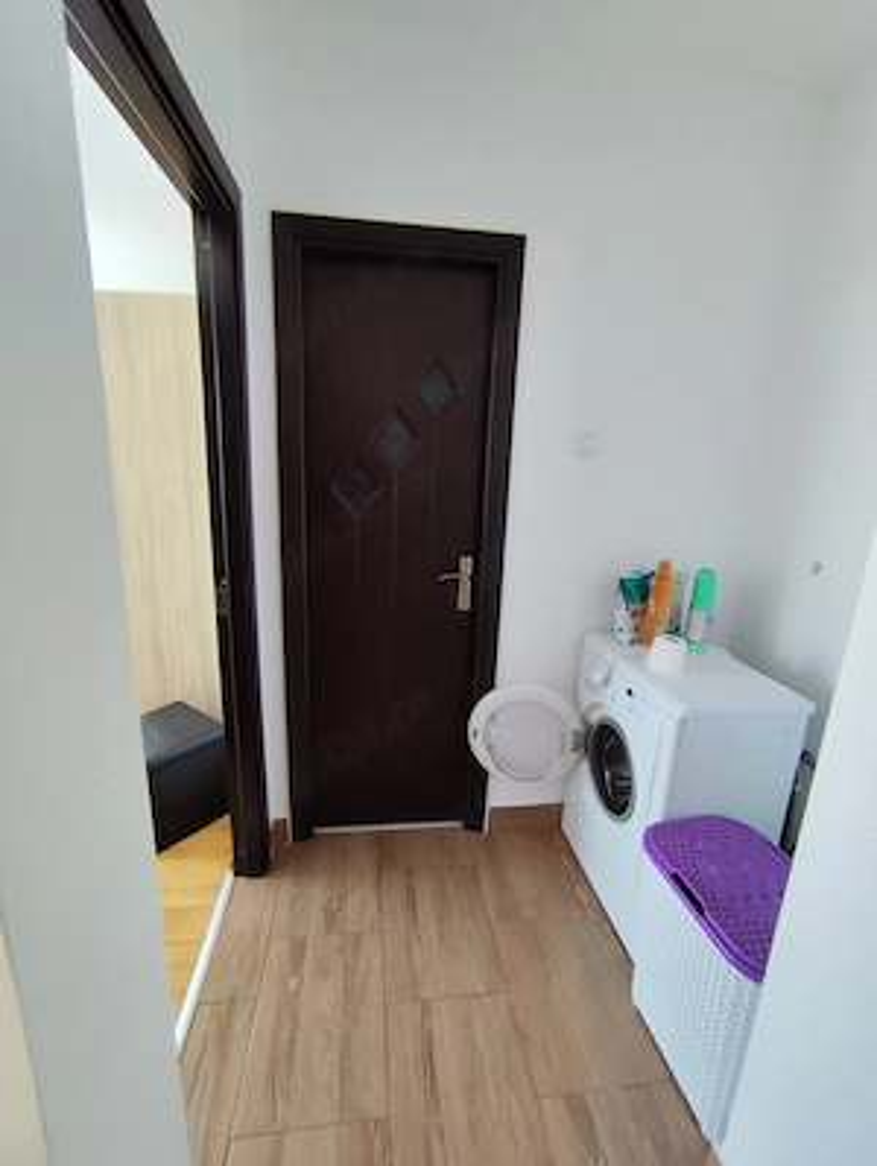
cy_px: 583
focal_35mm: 16
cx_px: 438
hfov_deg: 78.2
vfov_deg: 94.4
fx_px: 540
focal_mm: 1.65
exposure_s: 1/50
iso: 64
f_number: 2.2
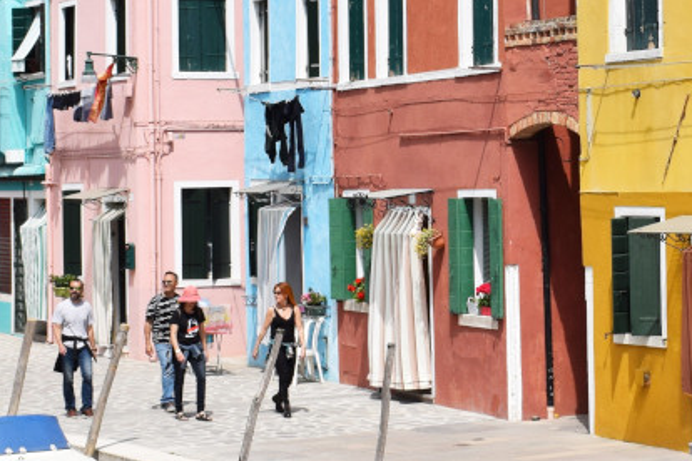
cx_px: 522
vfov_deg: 11.6
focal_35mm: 117
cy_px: 90
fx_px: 2257
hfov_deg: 17.3
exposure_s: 1/400
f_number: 10
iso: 200
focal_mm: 27
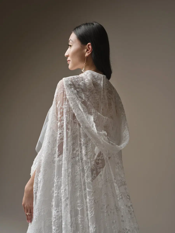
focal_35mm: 47
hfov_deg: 30.9
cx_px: 88
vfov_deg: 40.4
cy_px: 116
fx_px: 317
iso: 500
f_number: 10
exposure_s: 1/125
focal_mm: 59.8
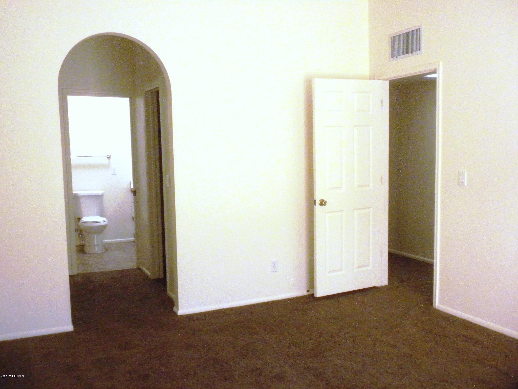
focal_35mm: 37
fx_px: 554
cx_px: 259
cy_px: 194
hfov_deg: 50.1
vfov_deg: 38.7
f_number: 3.5
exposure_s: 1/141
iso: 486
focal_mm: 6.6
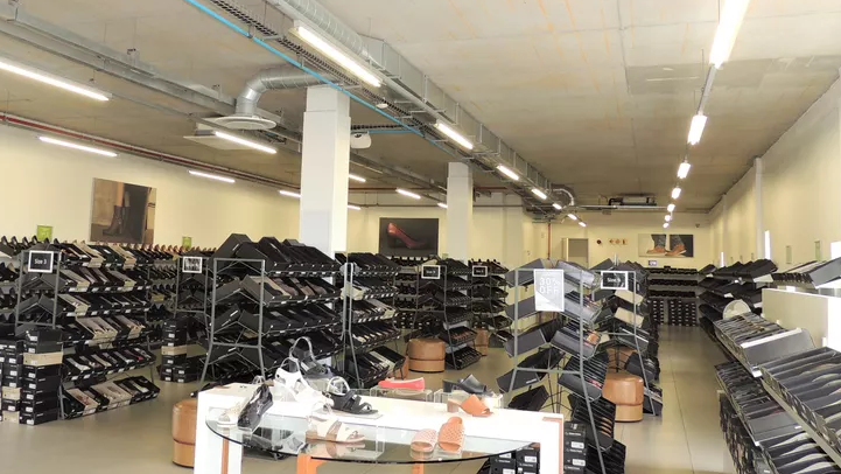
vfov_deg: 40.0
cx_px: 378
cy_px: 182
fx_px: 647
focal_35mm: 29
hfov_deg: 65.9
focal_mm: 4.3
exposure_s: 1/40
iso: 100
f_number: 3
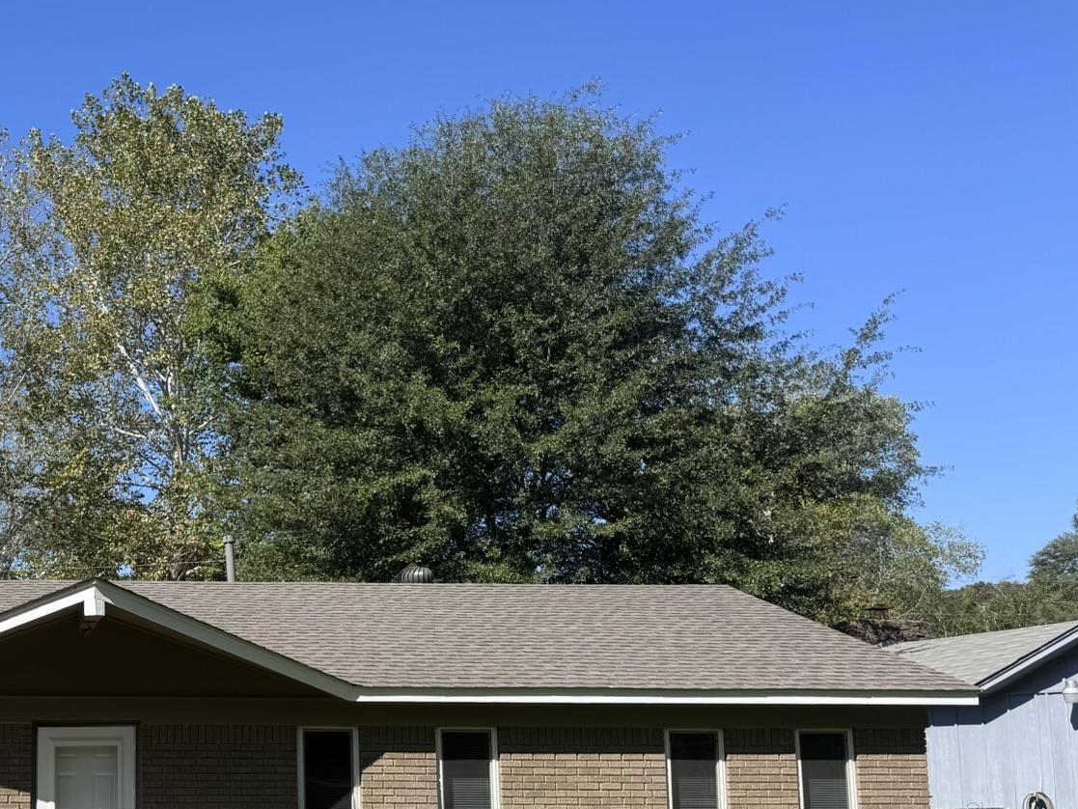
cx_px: 93
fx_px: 1370
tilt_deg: +5.6
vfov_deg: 32.4
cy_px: 584
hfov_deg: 39.6
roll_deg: -0.4
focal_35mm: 44
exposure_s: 1/2959
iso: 80
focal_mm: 6.76
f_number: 1.78
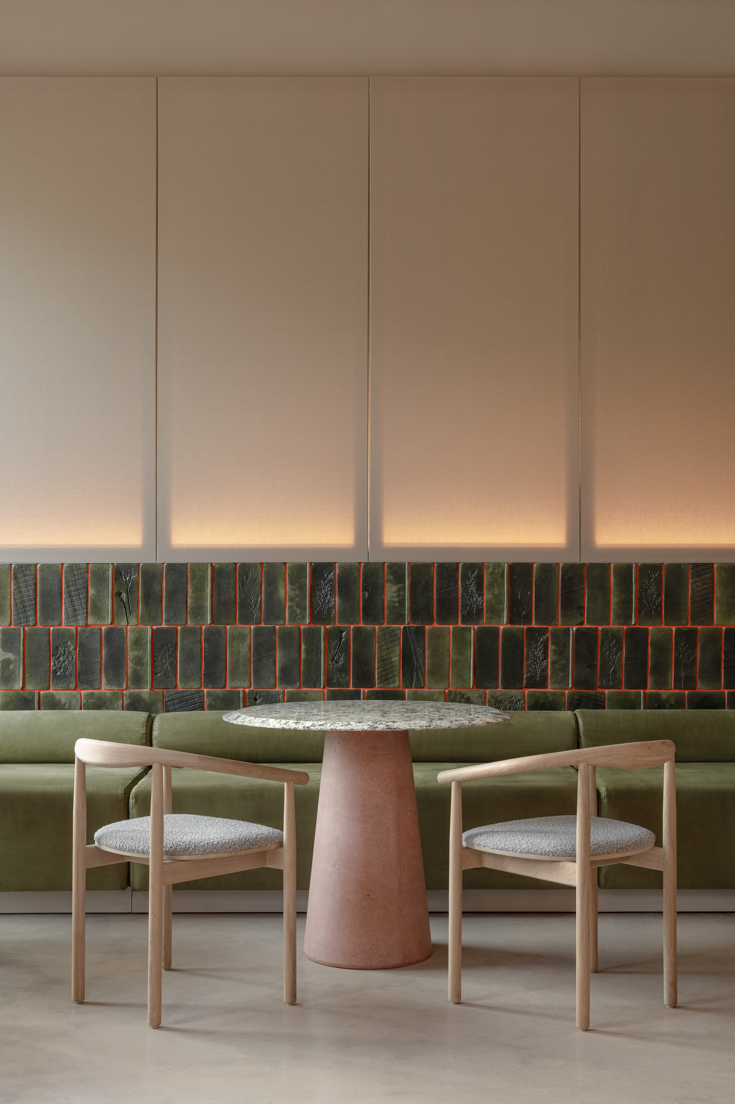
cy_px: 552
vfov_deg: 41.1
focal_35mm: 48
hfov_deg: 28.0
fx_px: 1472
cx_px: 368
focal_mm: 48
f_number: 13
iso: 320
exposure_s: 1/10
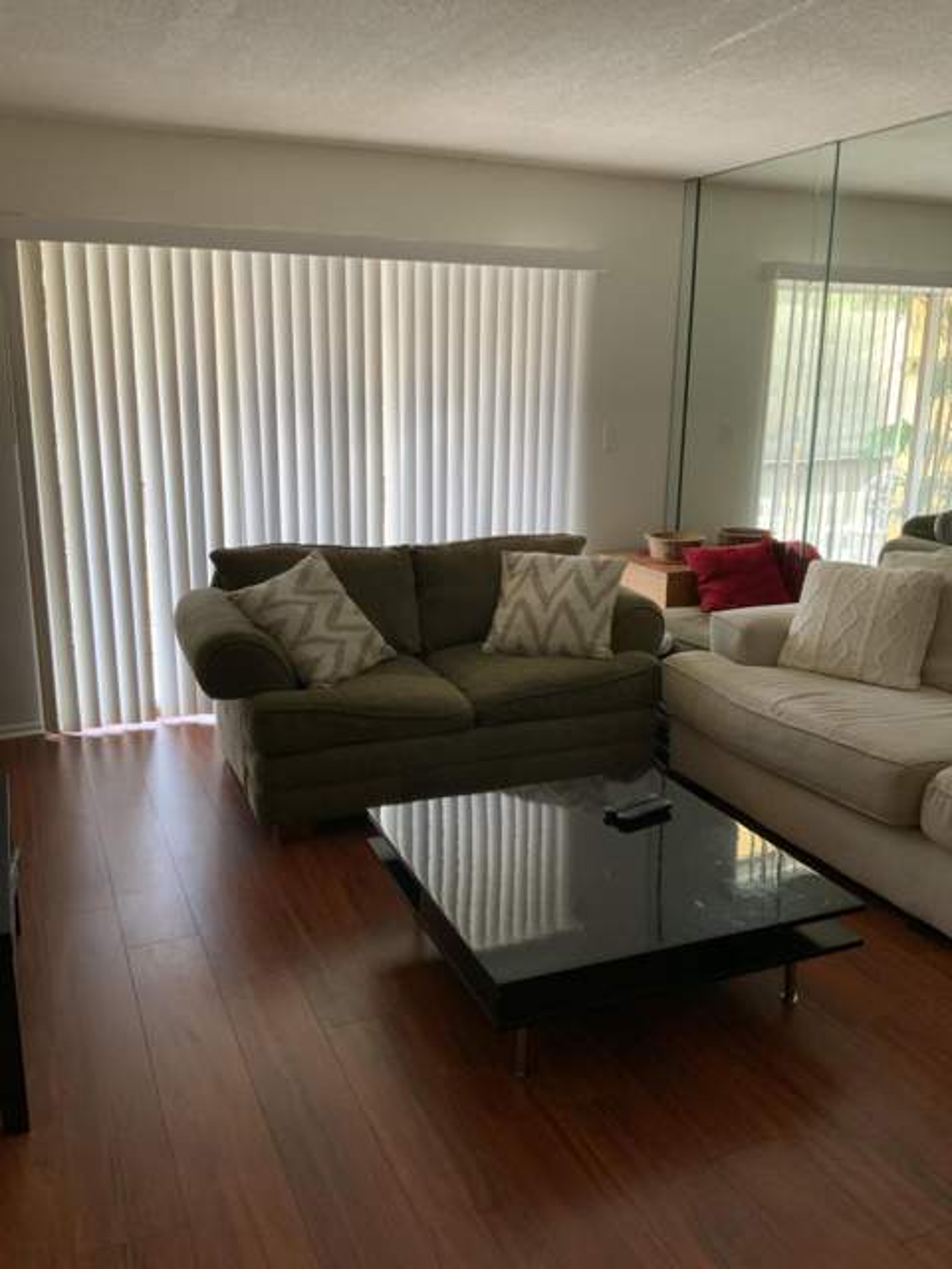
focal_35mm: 29
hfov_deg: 48.2
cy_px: 634
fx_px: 1063
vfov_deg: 61.7
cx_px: 476
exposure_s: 1/60
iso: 64
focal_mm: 3
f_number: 1.8
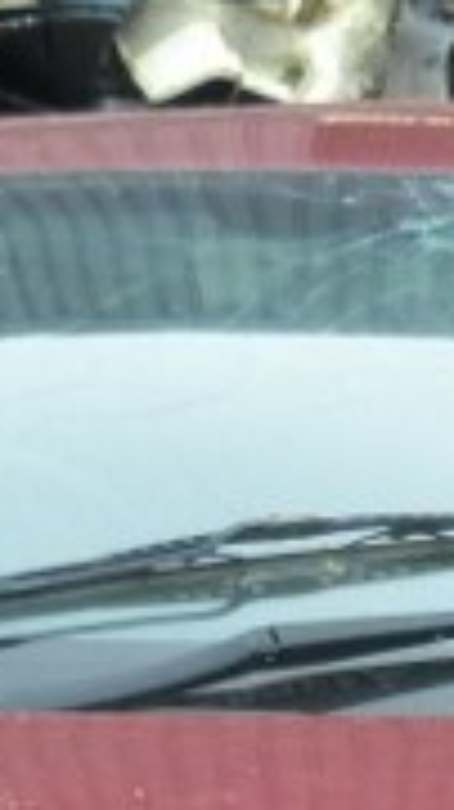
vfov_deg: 16.4
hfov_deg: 10.0
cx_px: 364
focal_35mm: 121
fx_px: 2594
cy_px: 1156
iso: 400
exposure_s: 1/60
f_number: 2.8
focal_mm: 4.5
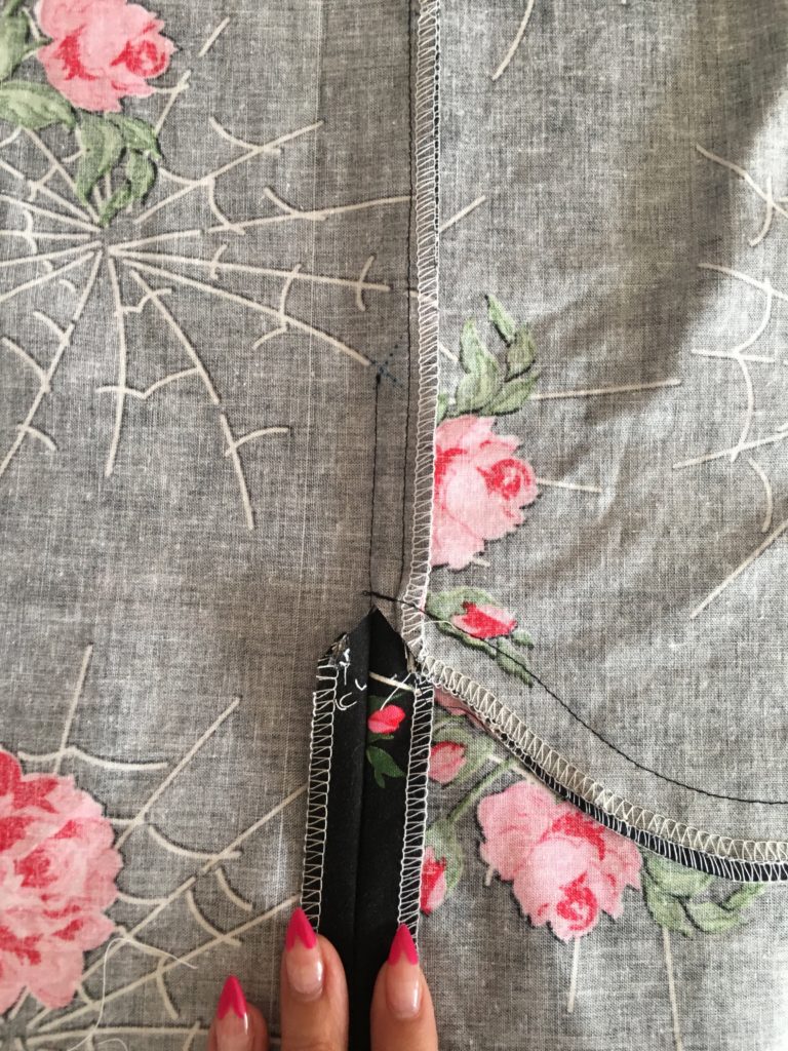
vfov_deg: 61.7
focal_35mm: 29
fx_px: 880
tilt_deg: -84.9
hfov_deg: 48.2
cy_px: 526
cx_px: 394
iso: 100
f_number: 2.2
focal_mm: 4.15
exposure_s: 1/30
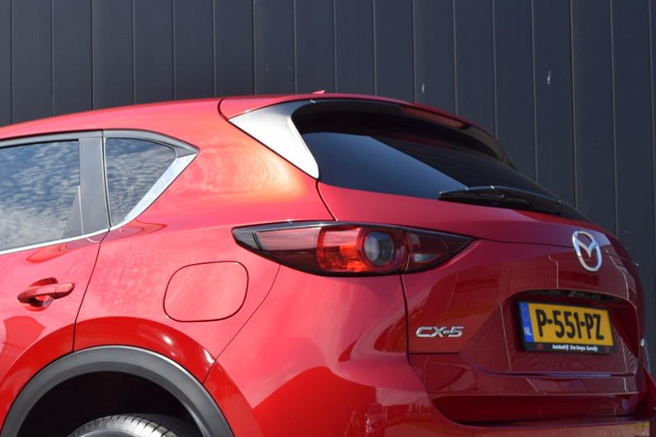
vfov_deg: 19.8
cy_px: 356
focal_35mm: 68
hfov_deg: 29.0
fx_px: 1239
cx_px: 130
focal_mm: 26
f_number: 8
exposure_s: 1/250
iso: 200
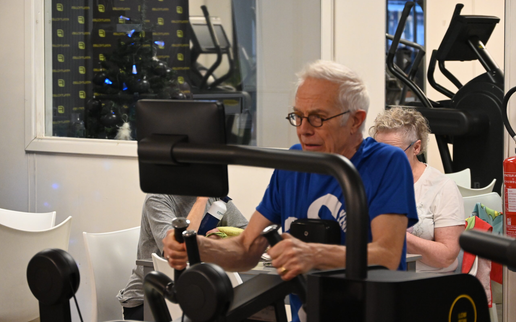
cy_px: 155
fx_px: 2004
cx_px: 258
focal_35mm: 143
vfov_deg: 9.2
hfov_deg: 14.7
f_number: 5.6
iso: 3200
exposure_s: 1/100
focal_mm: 93
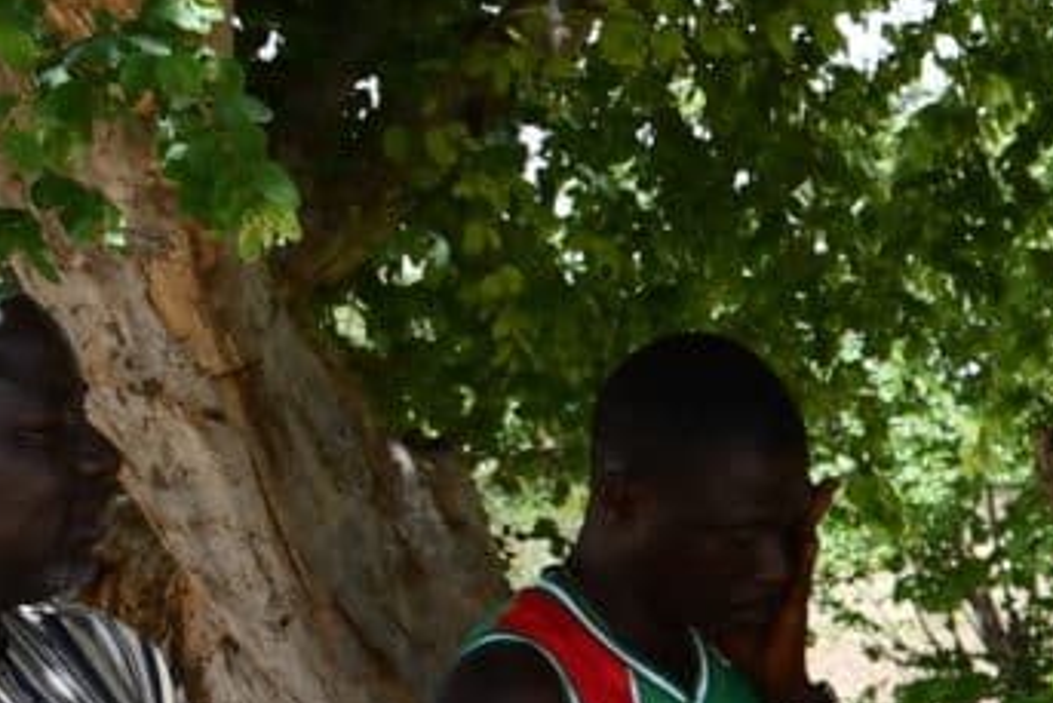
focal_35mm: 197
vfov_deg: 6.9
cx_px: 2671
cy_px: 1097
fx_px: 5764
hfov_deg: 9.2
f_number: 8
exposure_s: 1/250
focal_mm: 22
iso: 140
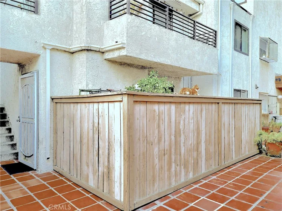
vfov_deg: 53.0
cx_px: 141
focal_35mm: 26
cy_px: 106
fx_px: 212
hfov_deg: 67.3
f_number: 1.8
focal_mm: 5.4
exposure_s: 1/120
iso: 160
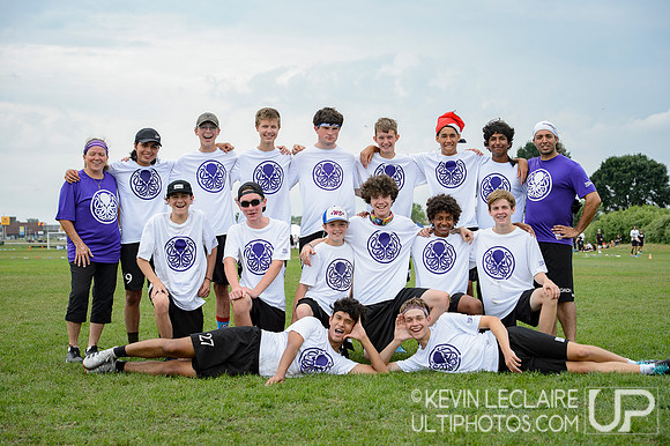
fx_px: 1302
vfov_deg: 19.4
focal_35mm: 70
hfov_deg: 28.9
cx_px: 335
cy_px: 223
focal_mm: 70
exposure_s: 1/1600
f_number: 5.6
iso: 640
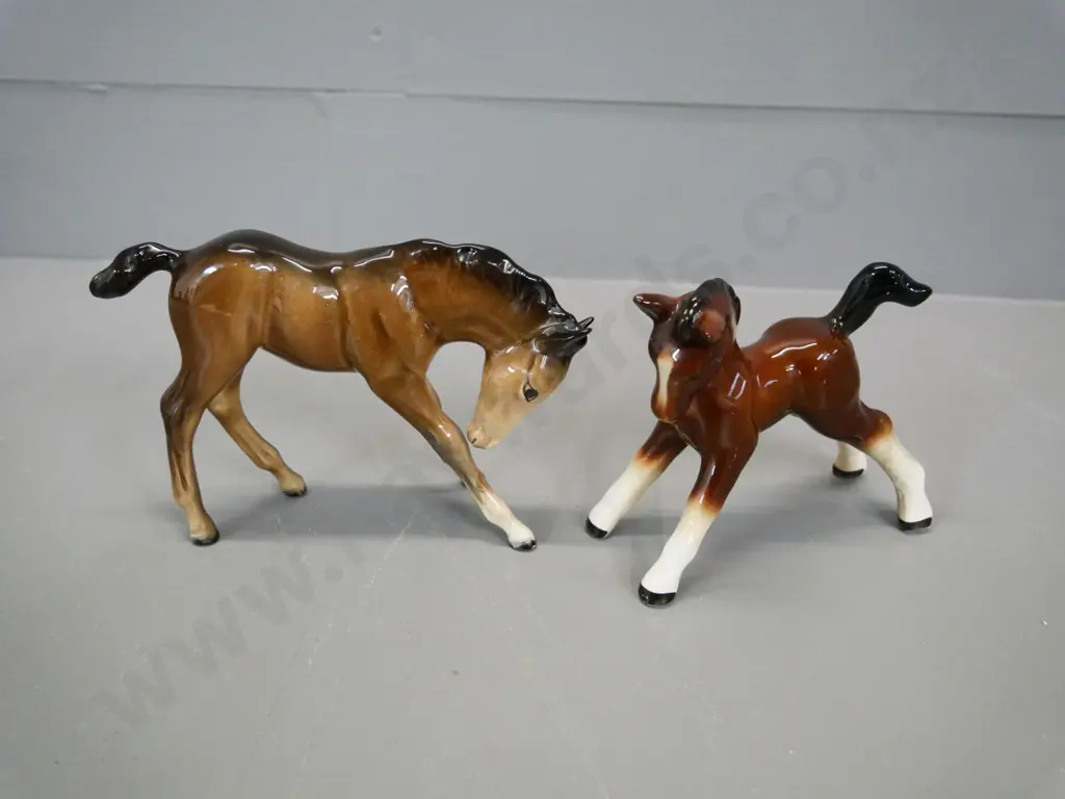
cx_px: 532
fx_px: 923
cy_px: 400
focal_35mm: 30
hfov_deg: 60.0
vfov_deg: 46.8
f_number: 4
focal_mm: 15
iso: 3200
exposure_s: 1/125
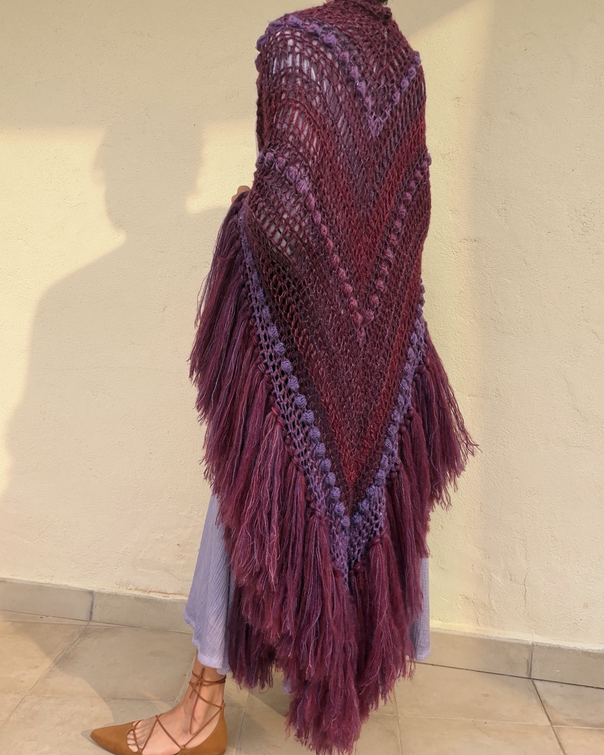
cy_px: 353
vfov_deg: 55.6
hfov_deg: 45.8
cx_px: 298
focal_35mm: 32
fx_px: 715
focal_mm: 2.71
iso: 25
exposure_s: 1/647
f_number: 1.9
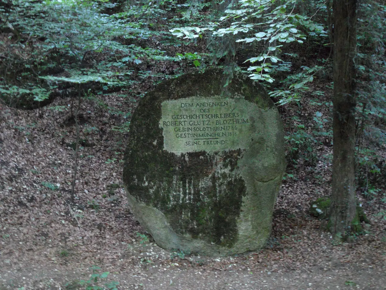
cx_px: 193
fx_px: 669
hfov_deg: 32.2
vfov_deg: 24.4
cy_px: 145
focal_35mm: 60
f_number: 4
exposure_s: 1/8
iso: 480
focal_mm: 10.3
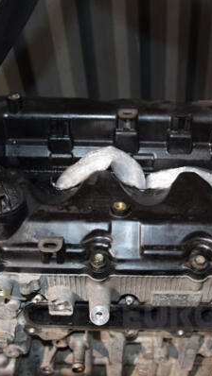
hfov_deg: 24.1
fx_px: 497
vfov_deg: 41.5
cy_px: 188
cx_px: 105
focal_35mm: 50
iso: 800
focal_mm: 21
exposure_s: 1/60
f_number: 5
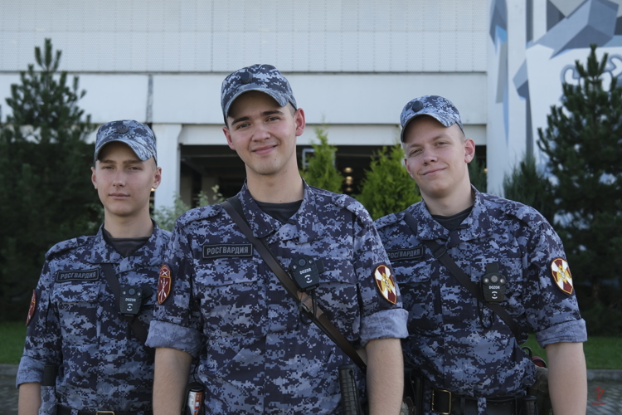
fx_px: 760
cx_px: 311
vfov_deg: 30.5
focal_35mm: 44
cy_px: 208
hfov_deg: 44.5
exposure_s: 1/340
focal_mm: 29.2
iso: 160
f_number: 4
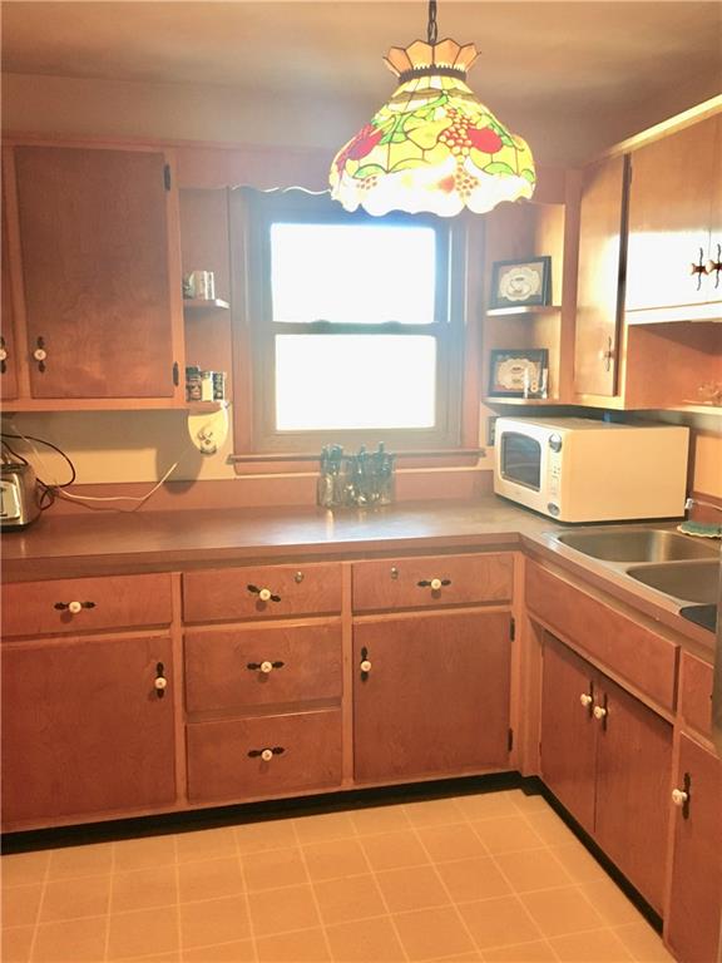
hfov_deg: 48.2
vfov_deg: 61.7
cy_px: 482
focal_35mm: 29
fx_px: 806
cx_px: 361
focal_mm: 4.15
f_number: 2.2
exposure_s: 1/30
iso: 200
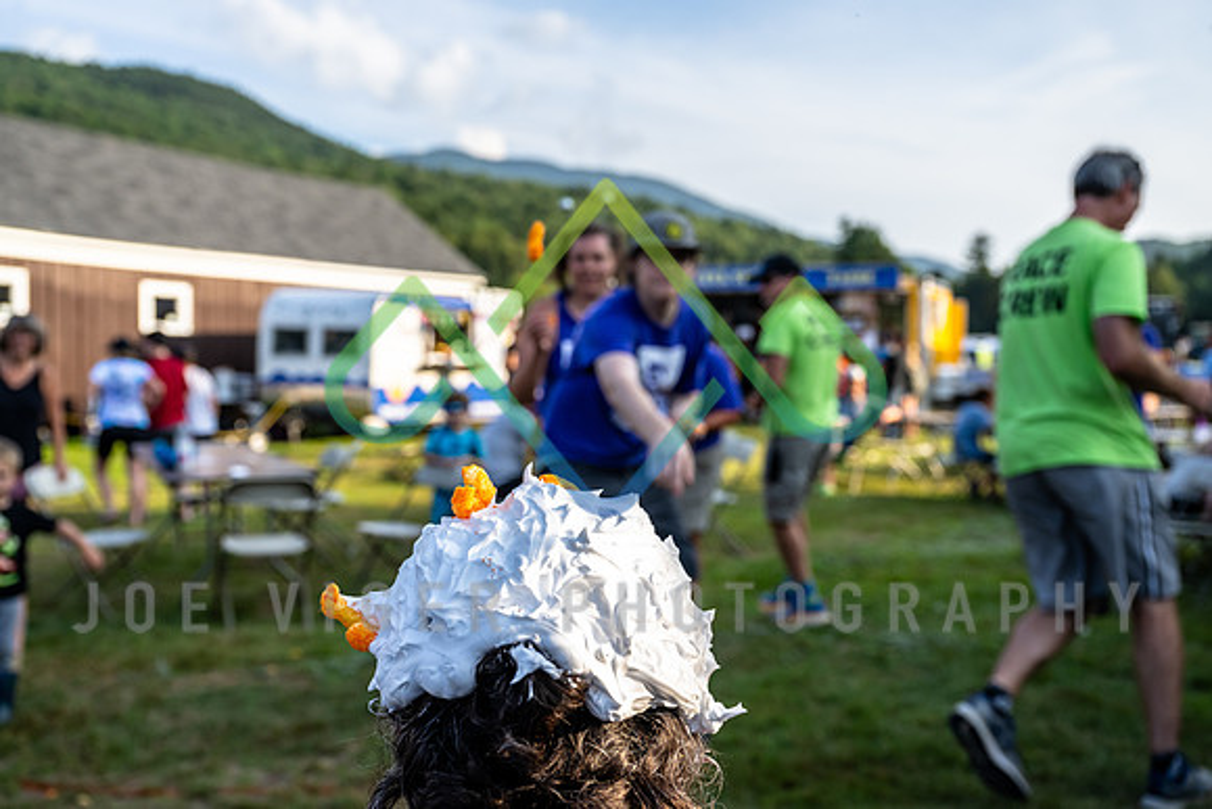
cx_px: 606
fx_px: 1246
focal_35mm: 37
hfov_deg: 51.9
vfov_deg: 36.0
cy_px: 404
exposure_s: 1/1600
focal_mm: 37
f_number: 4.5
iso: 500
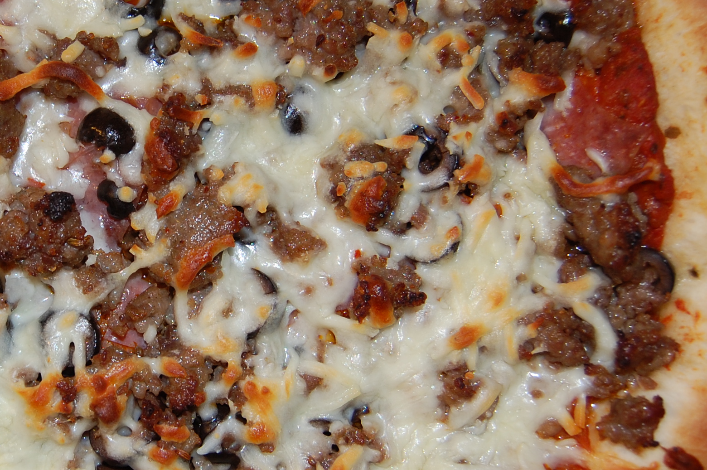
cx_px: 120
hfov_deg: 34.9
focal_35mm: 55
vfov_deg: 24.6
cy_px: 224
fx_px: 1078
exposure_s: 1/60
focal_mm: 19
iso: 250
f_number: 3.5
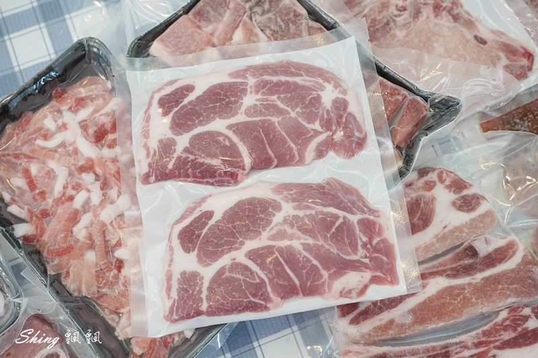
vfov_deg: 32.6
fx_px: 613
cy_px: 179
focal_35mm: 41
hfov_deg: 47.4
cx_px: 269
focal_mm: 41
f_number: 5.6
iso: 800
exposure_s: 1/60
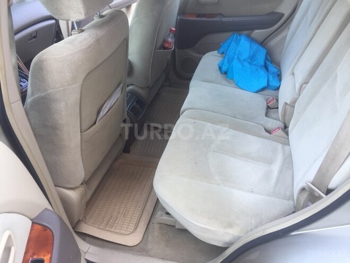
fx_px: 293
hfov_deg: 61.7
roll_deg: +4.7
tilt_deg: -37.0
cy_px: 132
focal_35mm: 29
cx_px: 175
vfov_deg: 48.2
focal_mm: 4.15
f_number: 2.2
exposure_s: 1/50
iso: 32
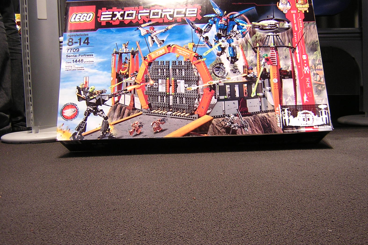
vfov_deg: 35.0
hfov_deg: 50.7
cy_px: 112
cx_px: 183
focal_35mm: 38
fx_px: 388
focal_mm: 4.7
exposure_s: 1/3.6
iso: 210
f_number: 2.6
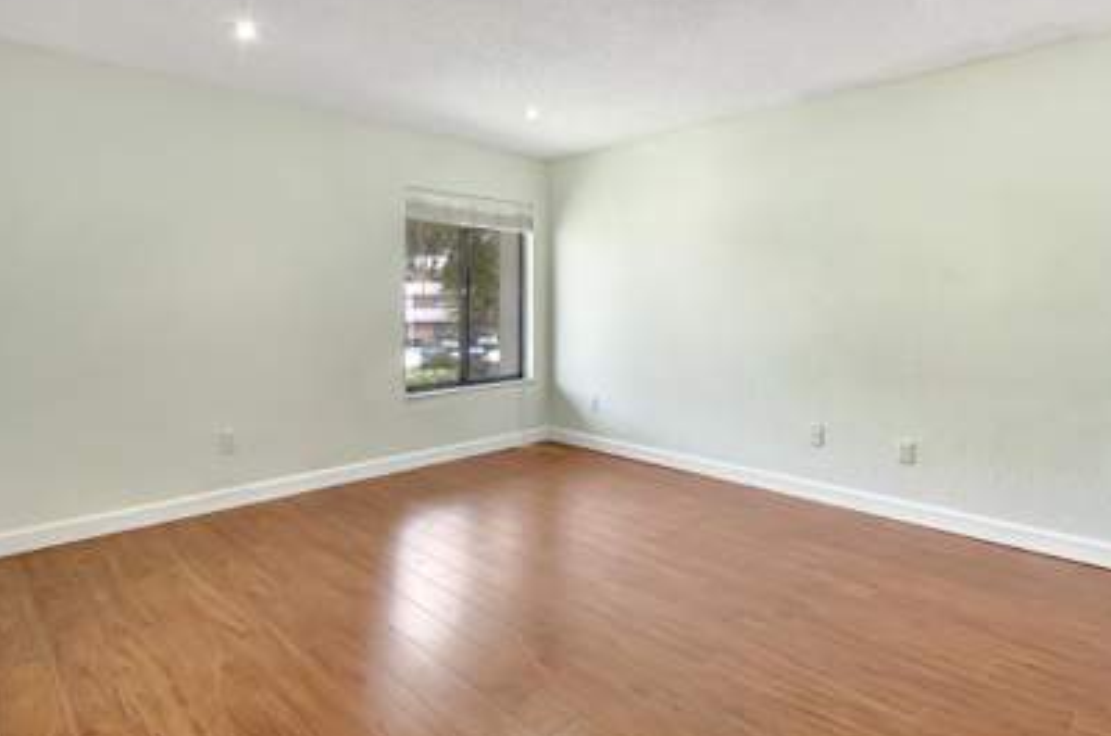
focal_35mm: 18
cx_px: 611
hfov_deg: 89.8
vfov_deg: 66.7
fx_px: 554
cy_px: 308
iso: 3600
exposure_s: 1/15
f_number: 8
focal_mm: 10
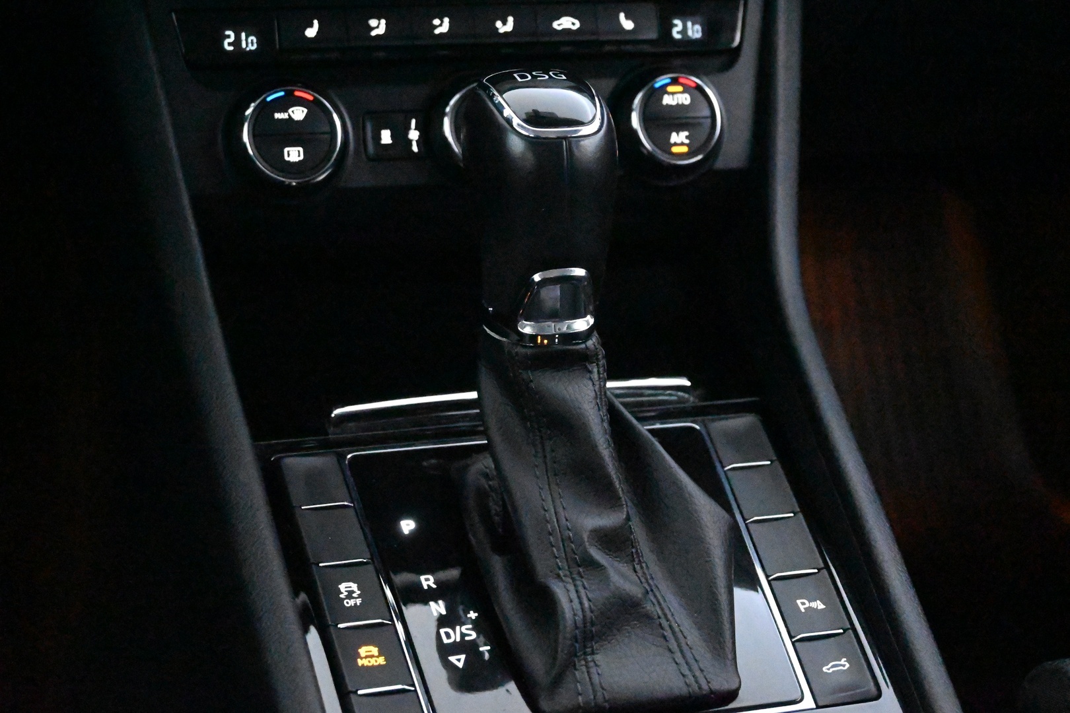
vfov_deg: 22.1
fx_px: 1828
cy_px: 356
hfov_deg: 32.6
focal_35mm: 62
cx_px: 535
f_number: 5.6
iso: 45600
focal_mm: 41
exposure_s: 1/60
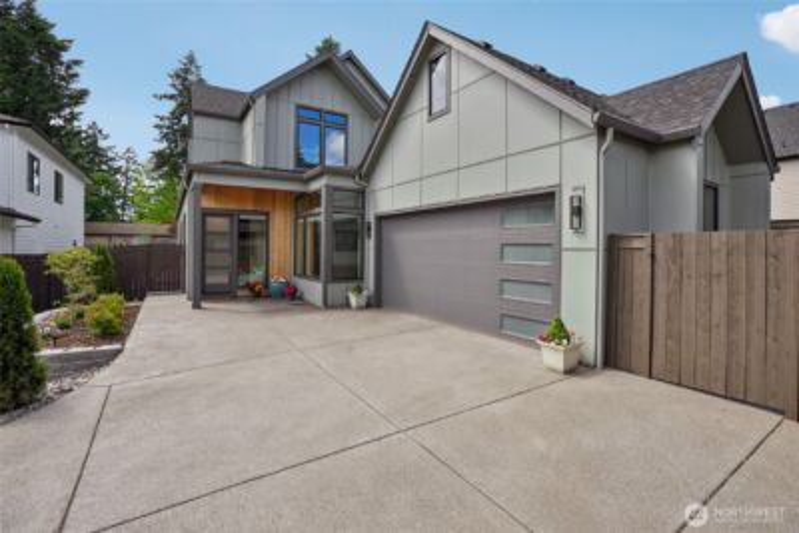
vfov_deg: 73.8
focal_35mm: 16
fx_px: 355
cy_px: 266
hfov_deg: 96.7
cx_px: 400
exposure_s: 1/400
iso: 400
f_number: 8
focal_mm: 16
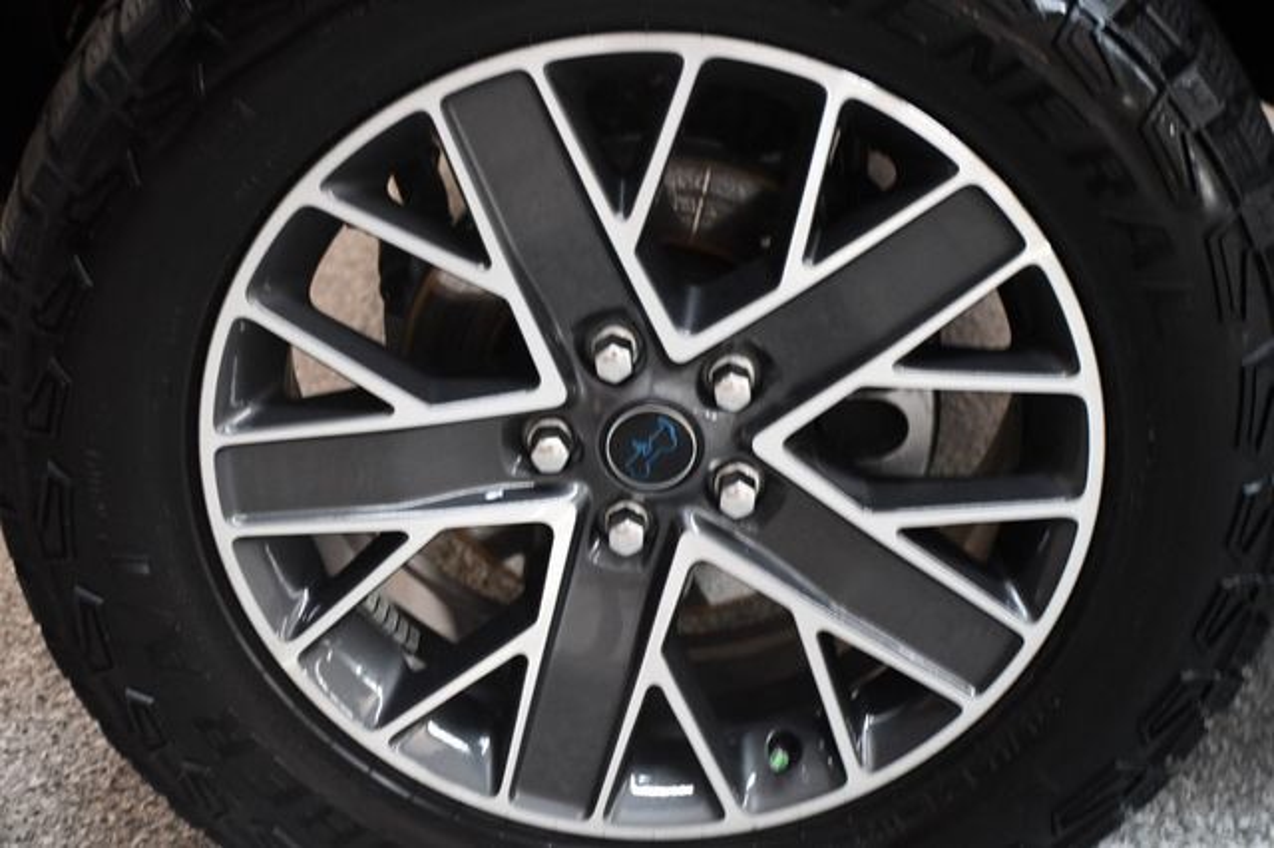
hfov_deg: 27.0
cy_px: 424
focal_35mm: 75
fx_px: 2653
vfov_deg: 18.2
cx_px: 637
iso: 3600
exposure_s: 1/60
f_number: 4.8
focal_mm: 50
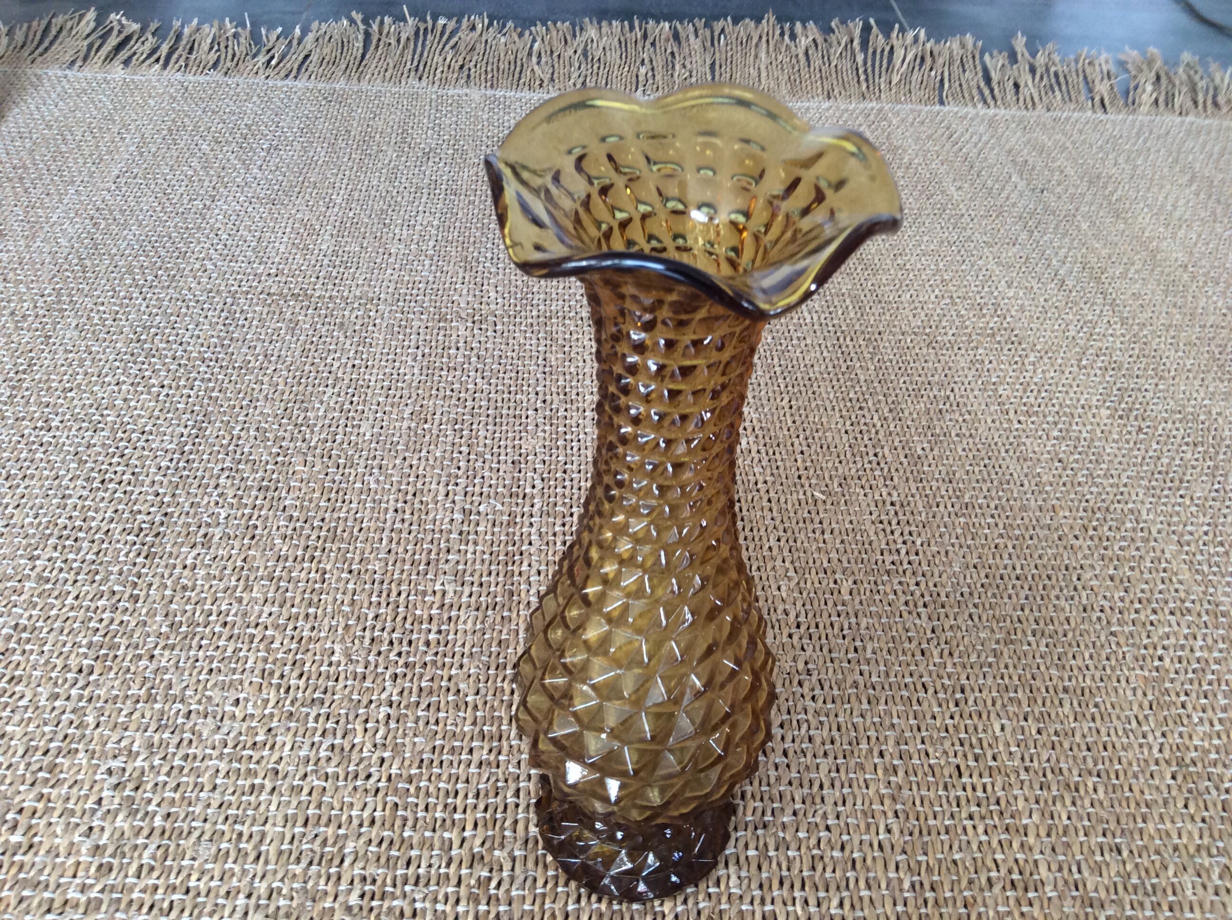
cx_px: 616
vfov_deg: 44.1
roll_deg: -1.1
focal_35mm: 32
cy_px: 460
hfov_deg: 56.9
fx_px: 1137
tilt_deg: -40.3
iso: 64
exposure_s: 1/25
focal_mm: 3.3
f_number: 2.4
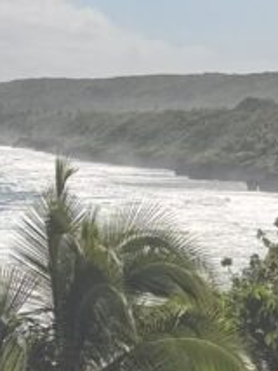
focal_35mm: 231
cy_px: 193
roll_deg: -2.8
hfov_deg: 6.4
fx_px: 2471
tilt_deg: -0.3
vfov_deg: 8.6
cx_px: 247
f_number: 1.78
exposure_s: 1/11364
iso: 50
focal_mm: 6.76
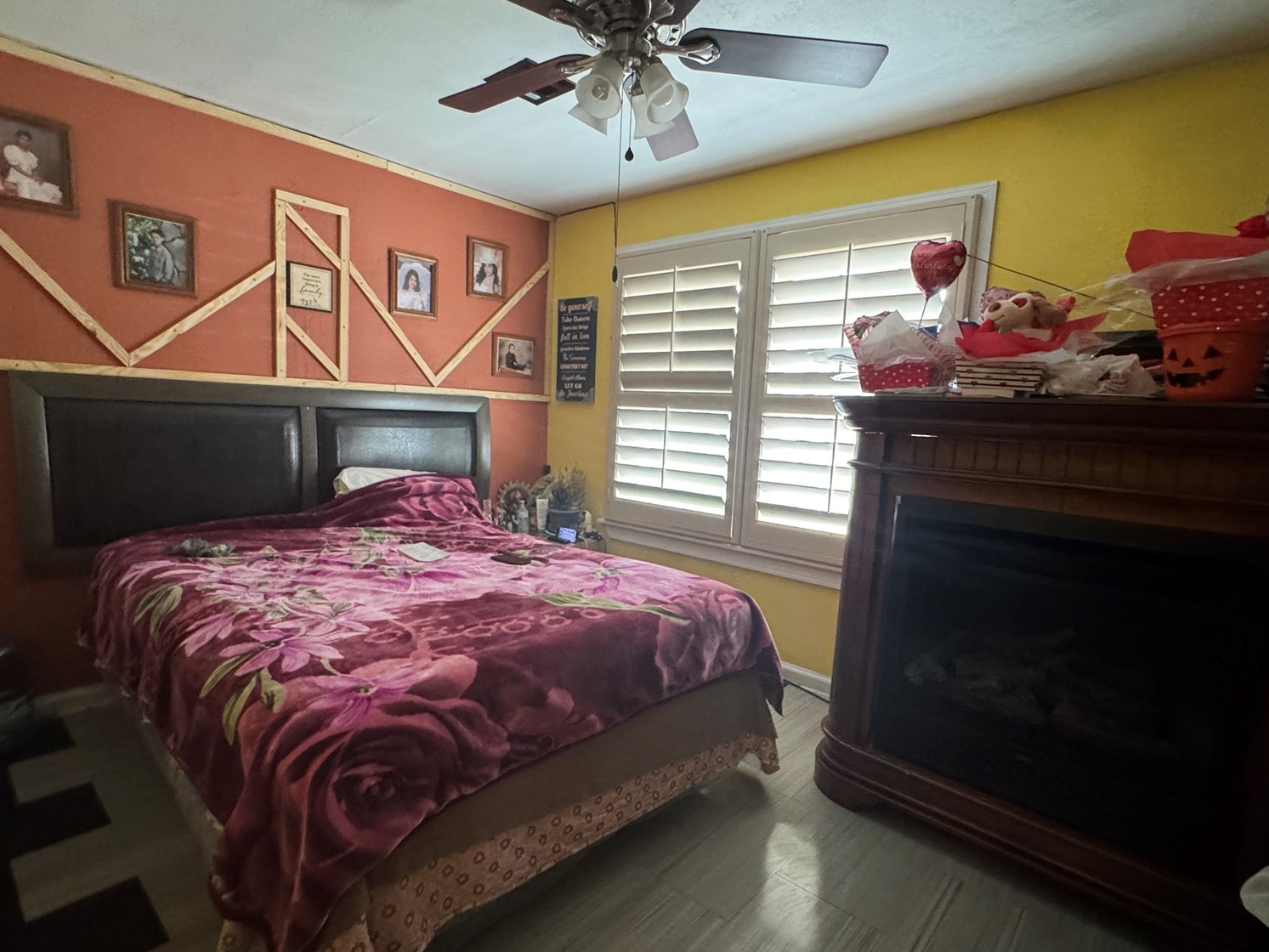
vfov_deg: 71.6
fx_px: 660
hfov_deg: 87.7
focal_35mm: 18
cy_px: 500
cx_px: 636
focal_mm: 2.22
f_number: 2.2
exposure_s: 1/60
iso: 800
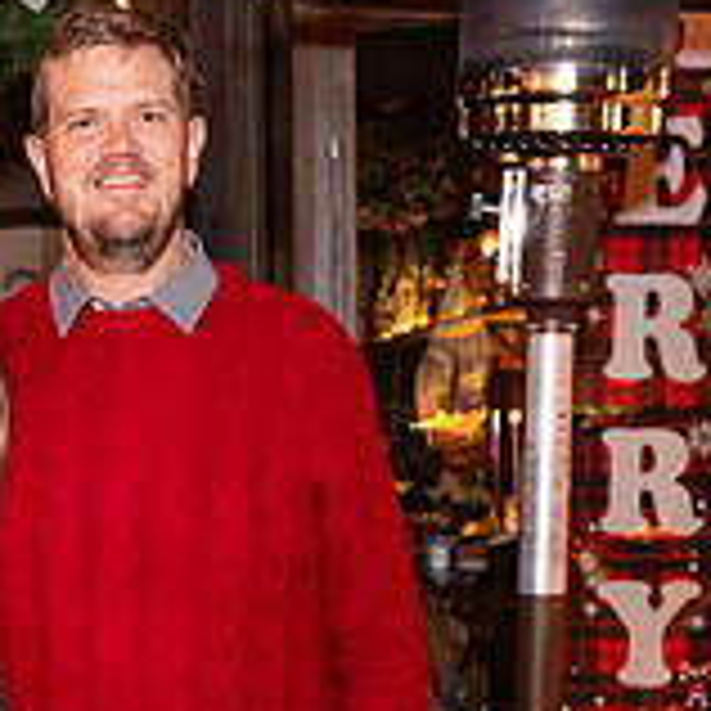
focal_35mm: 90
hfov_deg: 18.8
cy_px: 635
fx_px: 2091
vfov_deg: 19.0
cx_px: 10
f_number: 3.2
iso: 3200
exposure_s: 1/100
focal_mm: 27.5
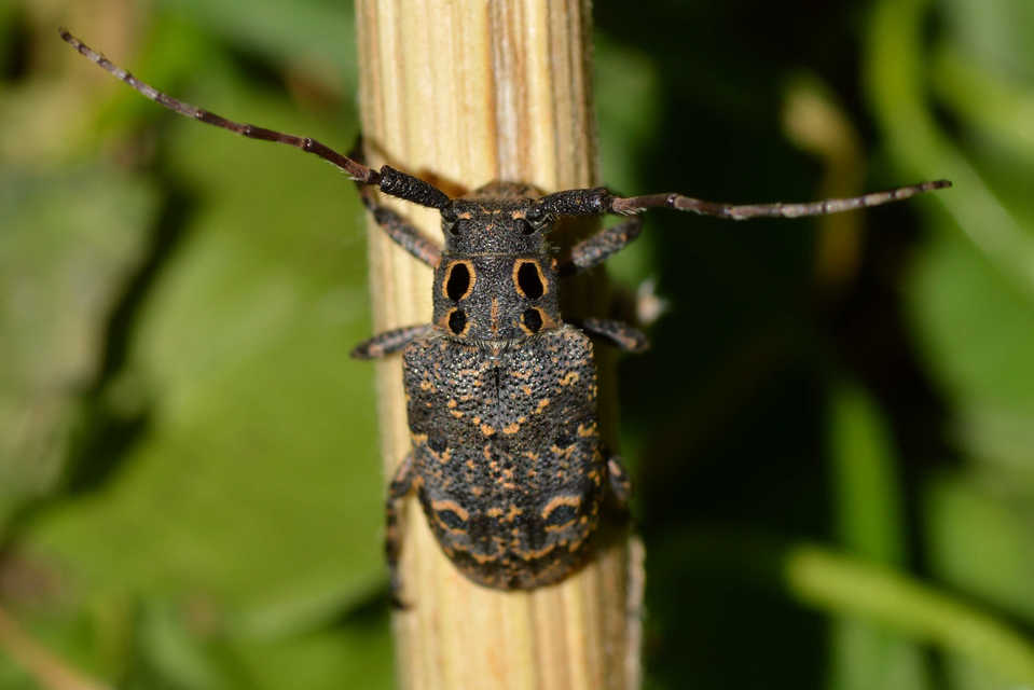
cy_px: 345
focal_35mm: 150
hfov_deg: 13.7
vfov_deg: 9.2
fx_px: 4309
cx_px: 517
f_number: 18
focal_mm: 100
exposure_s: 1/200
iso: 100
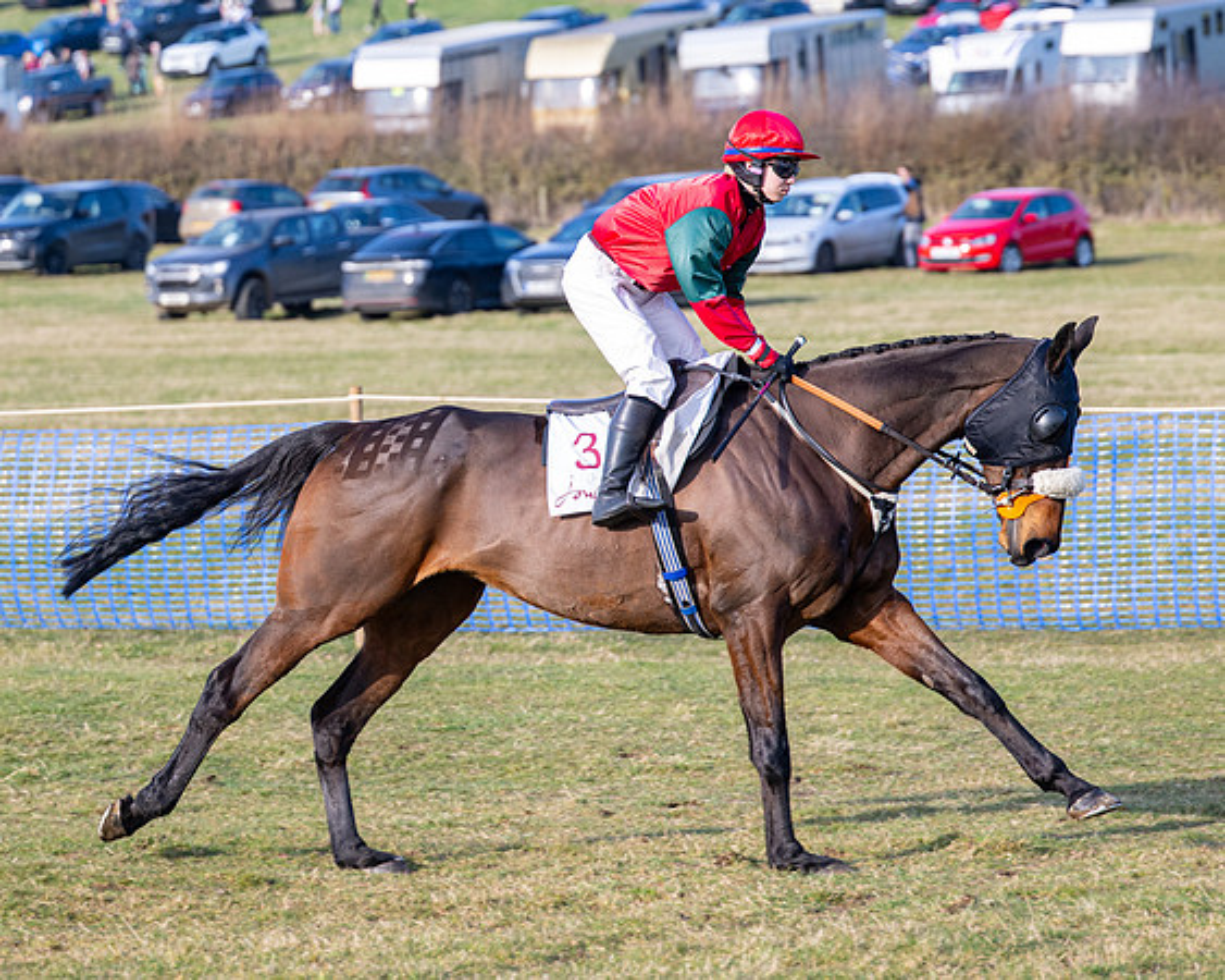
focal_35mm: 179
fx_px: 6479
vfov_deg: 8.6
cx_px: 503
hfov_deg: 10.8
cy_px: 441
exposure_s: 1/1000
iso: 125
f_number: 2.8
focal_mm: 96
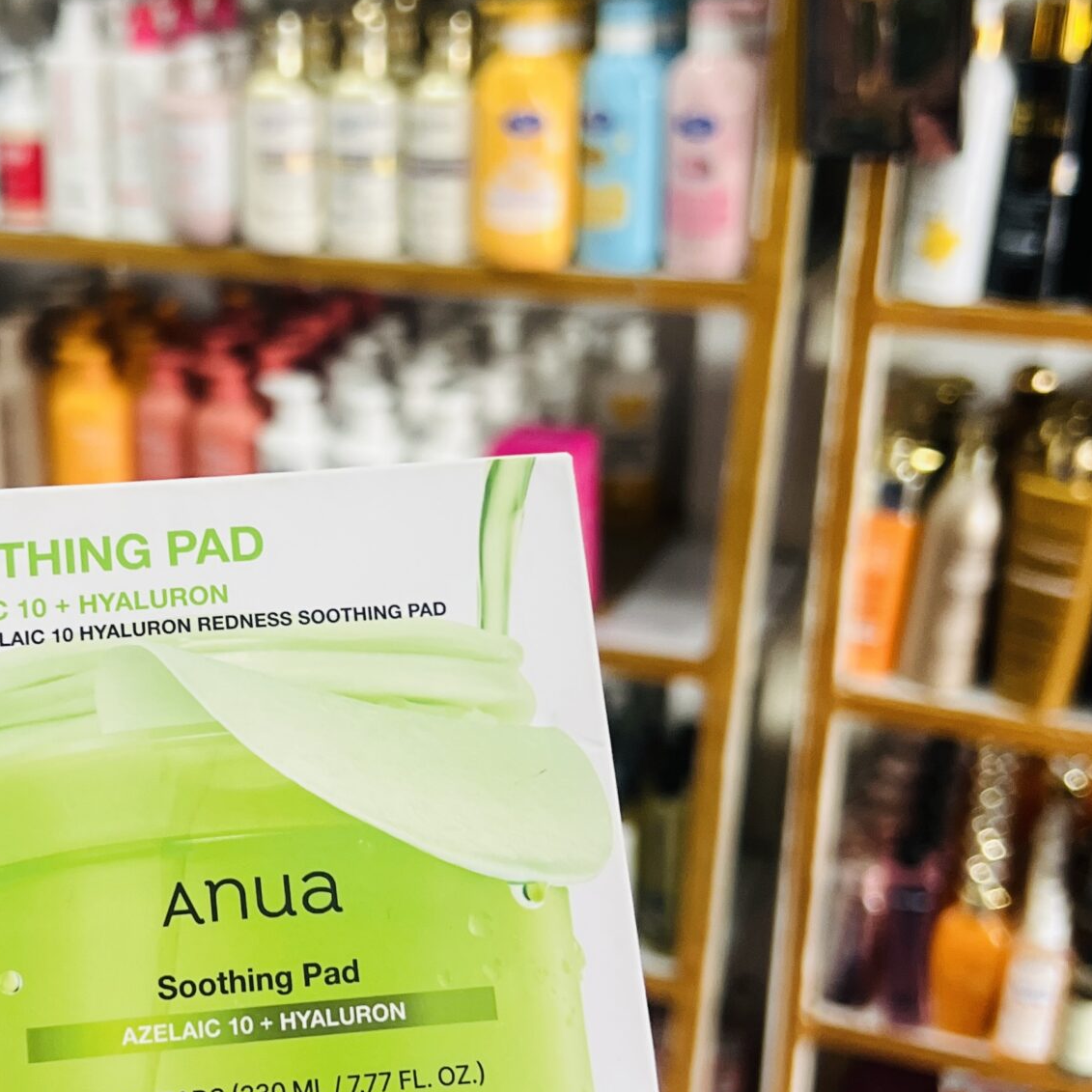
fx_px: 1856
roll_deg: +1.7
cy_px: 667
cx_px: 244
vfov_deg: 32.7
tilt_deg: -22.9
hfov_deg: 32.0
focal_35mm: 52
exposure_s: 1/104
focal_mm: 5.7
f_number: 1.5
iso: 125
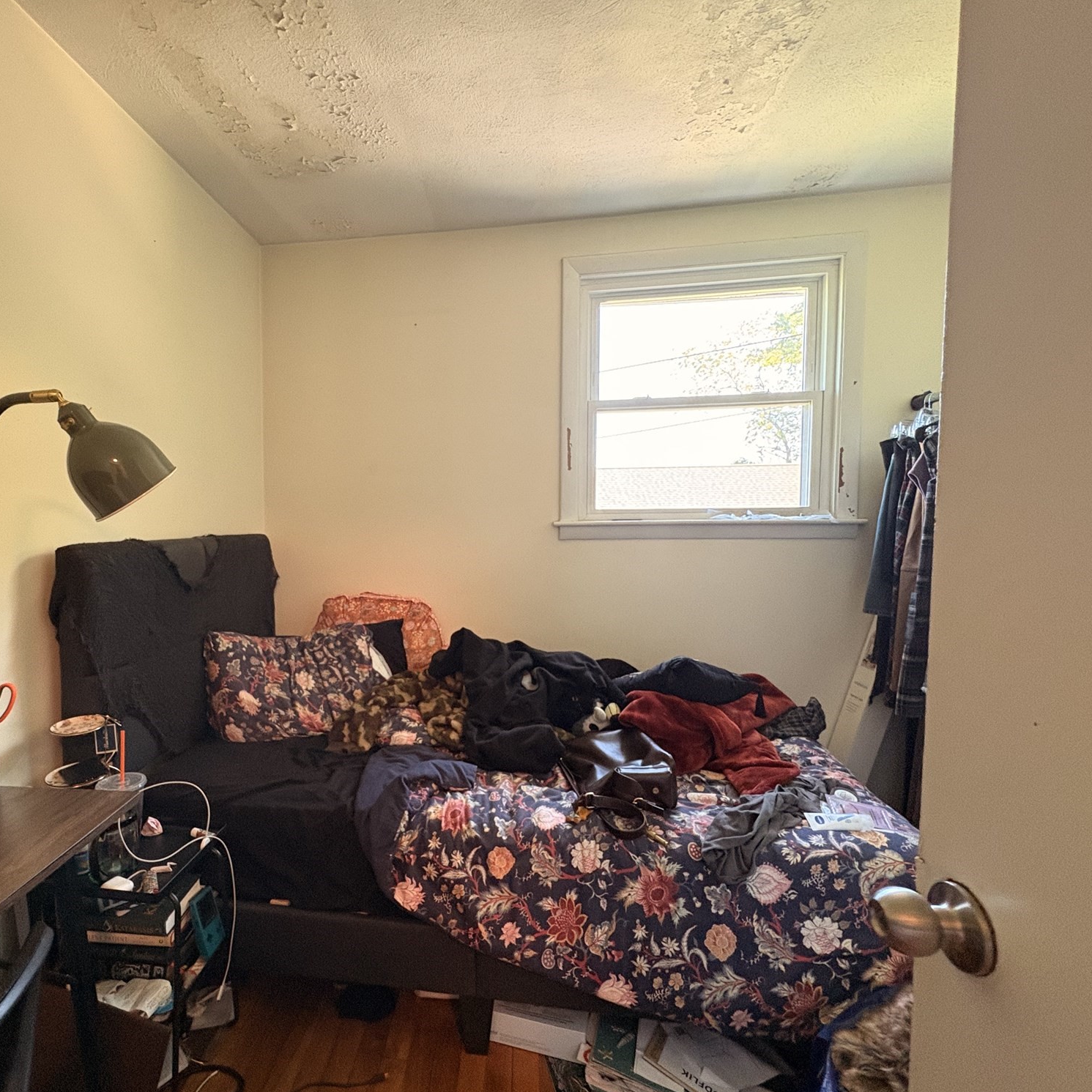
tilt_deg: -3.4
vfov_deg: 84.0
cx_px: 418
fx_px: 607
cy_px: 557
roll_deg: +1.6
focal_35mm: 17
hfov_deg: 82.6
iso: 320
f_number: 2.2
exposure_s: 1/60
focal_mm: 2.22
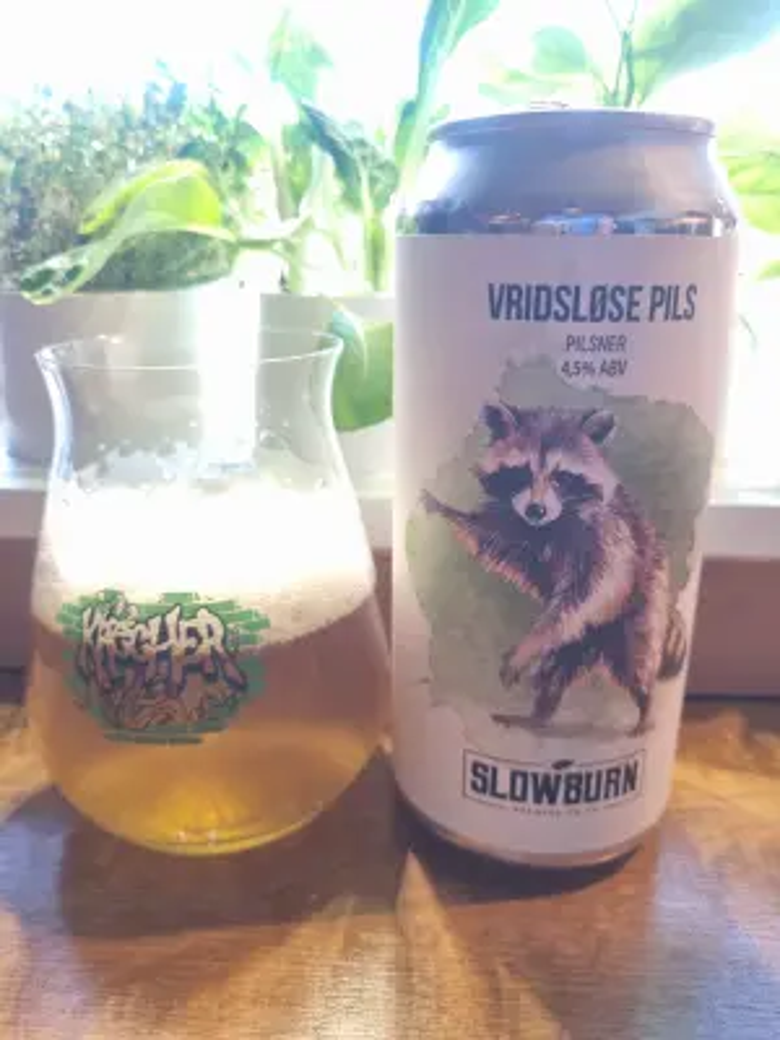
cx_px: 390
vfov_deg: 67.3
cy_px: 520
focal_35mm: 26
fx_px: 781
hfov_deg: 53.1
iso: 100
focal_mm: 5.4
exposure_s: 1/50
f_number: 1.8
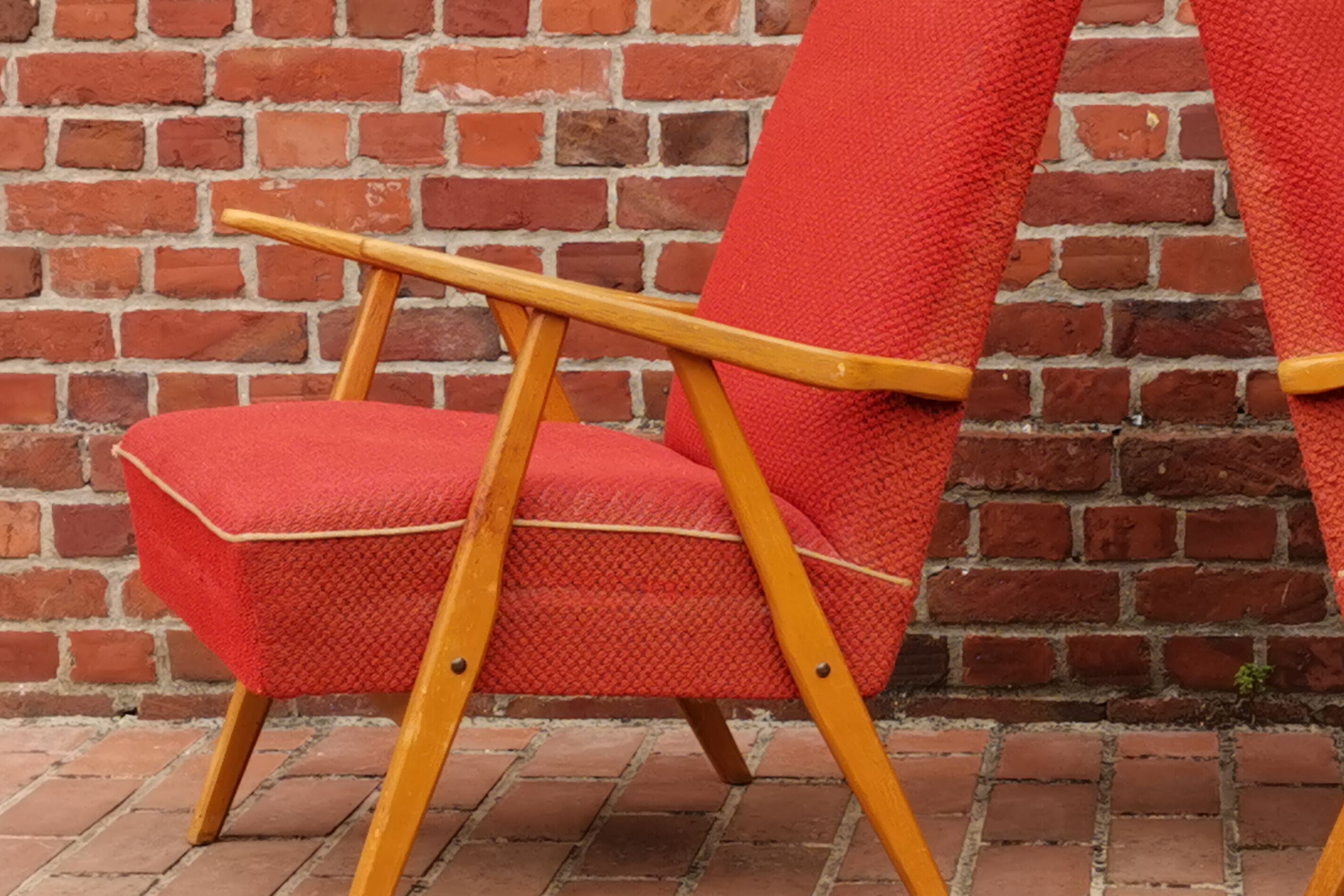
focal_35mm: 93
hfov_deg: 21.9
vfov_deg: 14.7
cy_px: 432
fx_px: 3472
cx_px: 787
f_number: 1.8
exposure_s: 1/521
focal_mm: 5.58
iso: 50
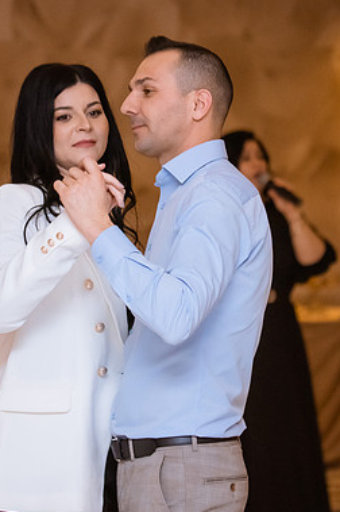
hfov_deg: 8.4
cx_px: 157
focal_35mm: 163
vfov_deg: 12.6
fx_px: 2313
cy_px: 277
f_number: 3.2
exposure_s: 1/200
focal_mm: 90
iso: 2000
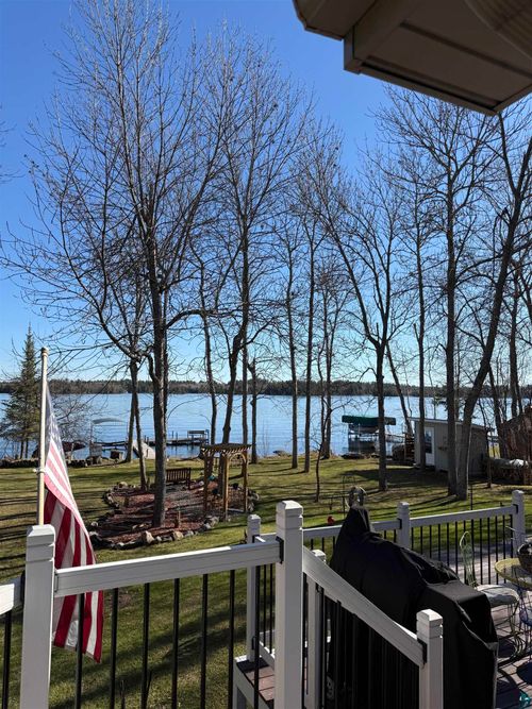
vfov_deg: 71.6
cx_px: 266
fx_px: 492
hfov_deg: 56.8
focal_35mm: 24
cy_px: 354
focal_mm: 6.76
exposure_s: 1/3759
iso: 80
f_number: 1.78
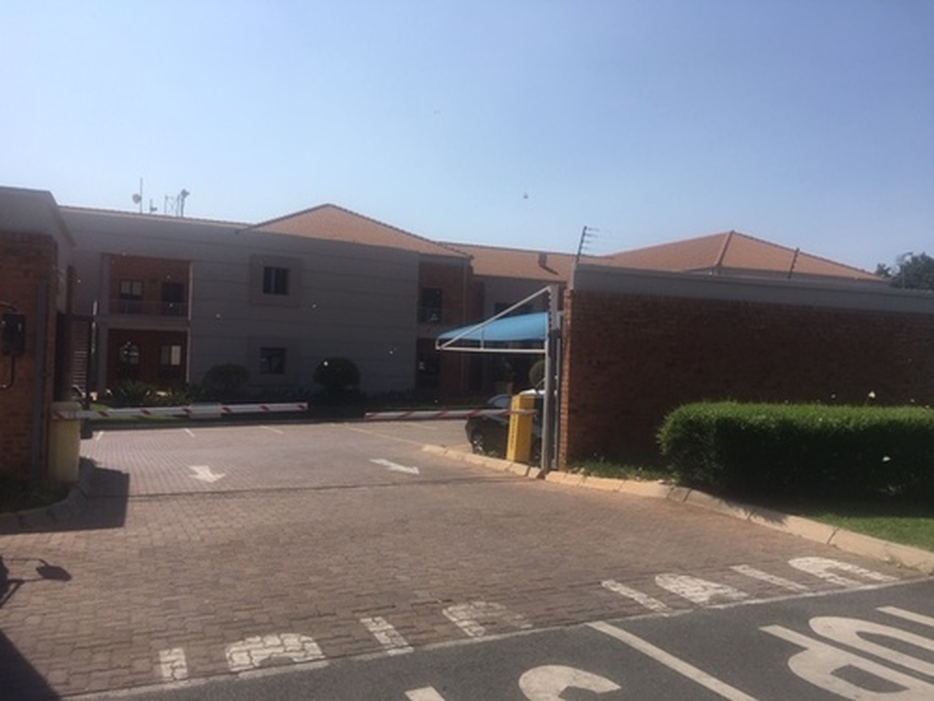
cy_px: 350
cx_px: 467
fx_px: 782
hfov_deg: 61.7
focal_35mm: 29
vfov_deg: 48.2
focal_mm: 4.15
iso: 25
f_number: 2.2
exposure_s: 1/2849
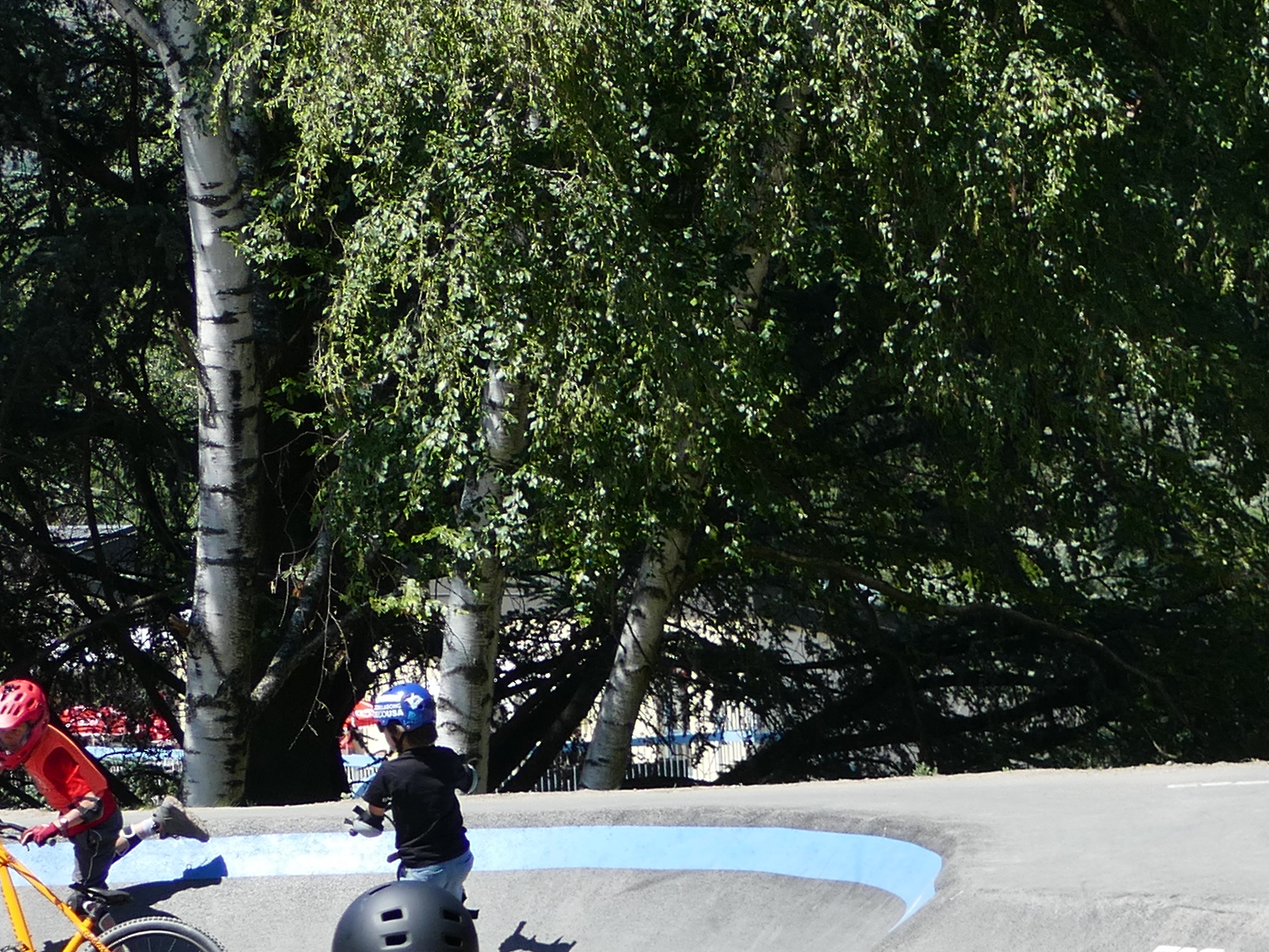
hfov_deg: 10.5
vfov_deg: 8.2
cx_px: 2086
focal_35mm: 180
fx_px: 6599
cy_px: 1108
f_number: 3.4
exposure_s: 1/1000
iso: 125
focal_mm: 19.11
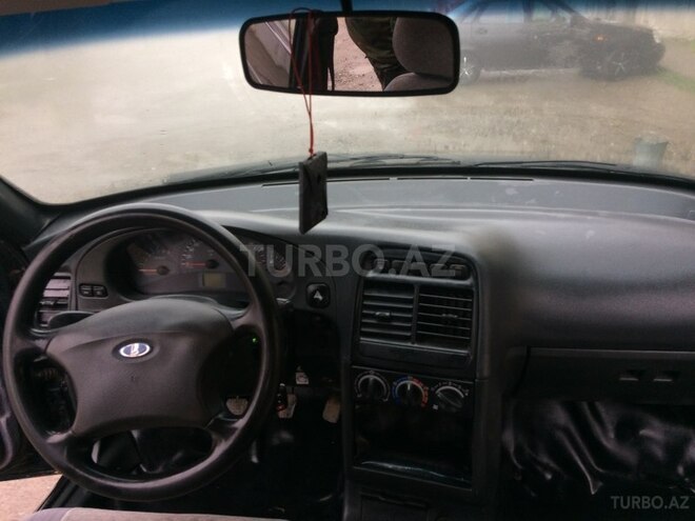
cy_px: 260
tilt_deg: -27.3
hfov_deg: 61.7
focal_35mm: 29
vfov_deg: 48.2
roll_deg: +1.7
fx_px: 582
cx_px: 348
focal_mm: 4.15
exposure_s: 1/100
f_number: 2.2
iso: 50
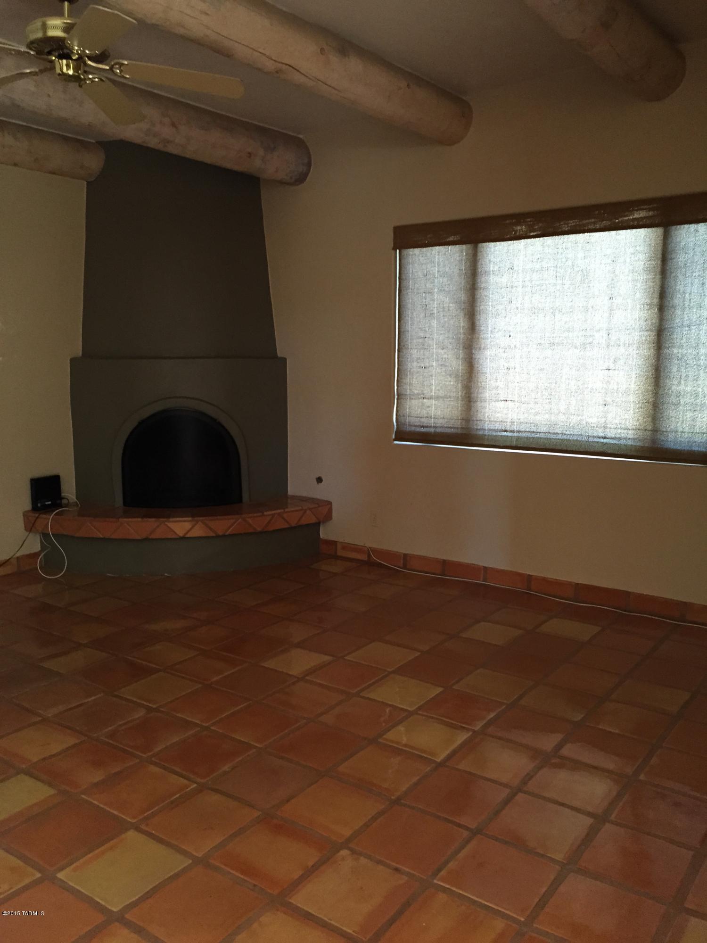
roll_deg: +0.5
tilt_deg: -8.1
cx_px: 354
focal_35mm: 29
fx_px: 790
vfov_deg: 61.7
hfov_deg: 48.2
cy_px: 472
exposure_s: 1/30
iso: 200
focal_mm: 4.15
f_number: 2.2
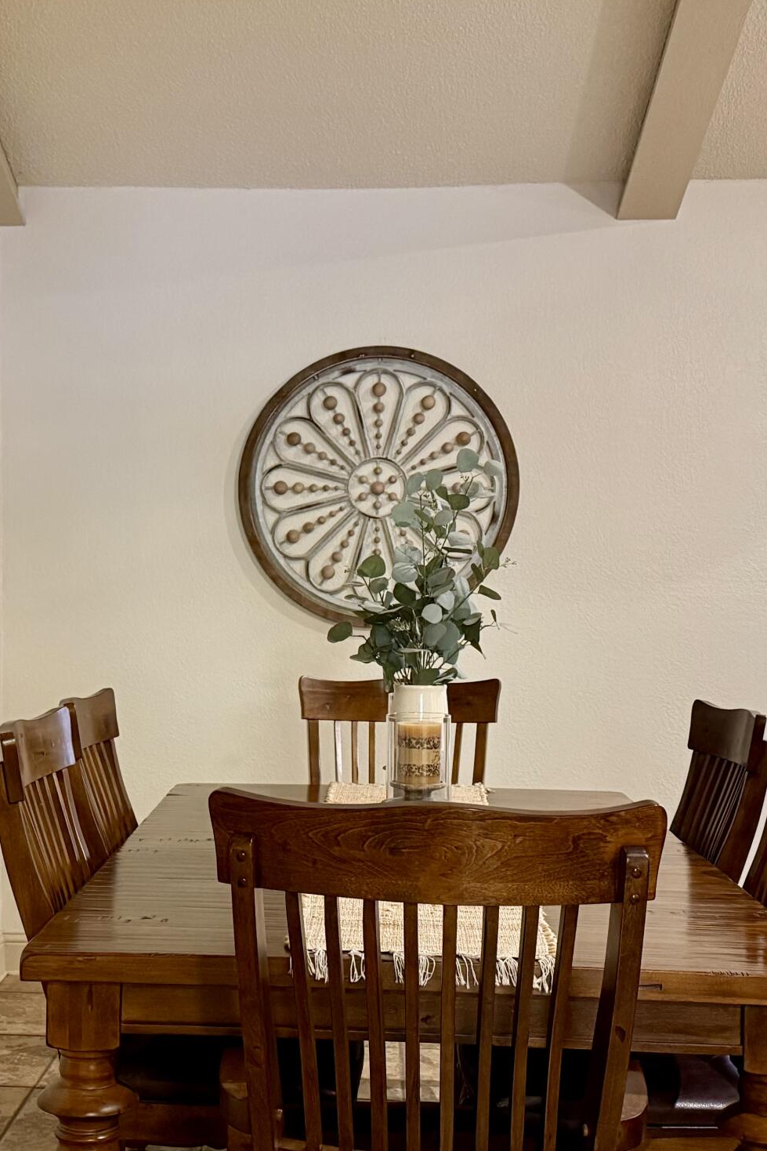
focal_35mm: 51
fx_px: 1629
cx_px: 255
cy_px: 674
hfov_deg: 26.3
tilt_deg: -2.4
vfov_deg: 38.8
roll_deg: -0.6
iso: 640
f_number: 1.78
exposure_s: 1/60
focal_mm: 6.76
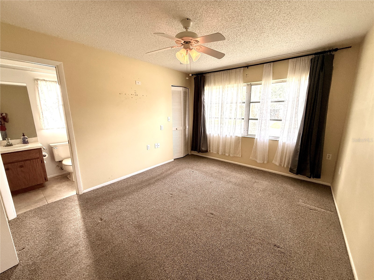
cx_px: 187
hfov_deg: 102.1
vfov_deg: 85.7
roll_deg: +0.2
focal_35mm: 14
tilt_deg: -10.7
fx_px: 151
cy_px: 140
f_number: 2.2
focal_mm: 2.22
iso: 200
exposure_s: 1/120
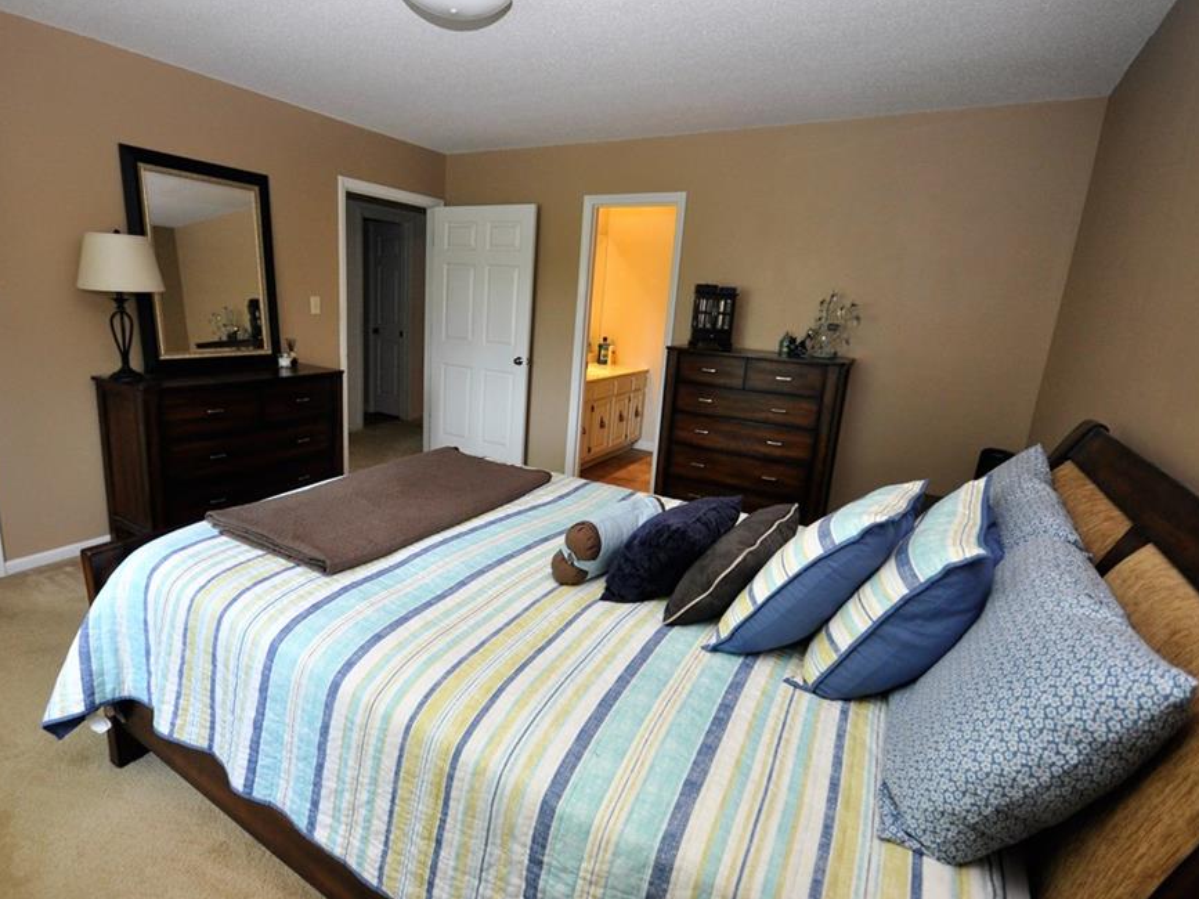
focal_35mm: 17
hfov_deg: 90.8
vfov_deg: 74.7
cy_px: 439
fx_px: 589
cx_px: 542
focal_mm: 10
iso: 800
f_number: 4
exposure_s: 1/60
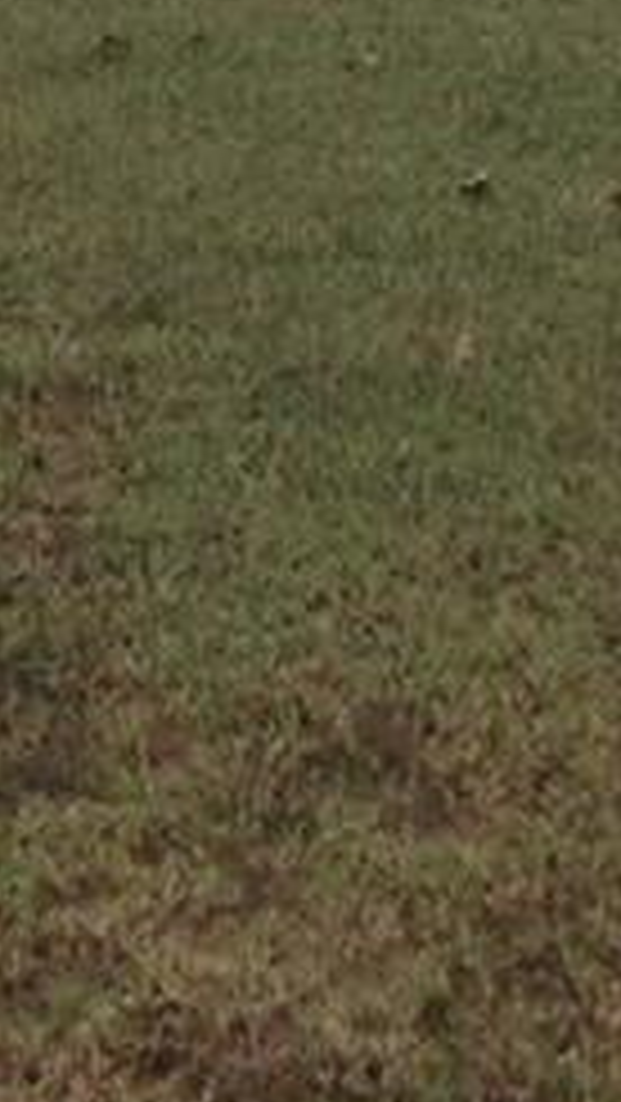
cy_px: -441
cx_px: 198
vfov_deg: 12.9
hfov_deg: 7.6
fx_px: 4650
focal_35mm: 159
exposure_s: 1/2160
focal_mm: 4.28
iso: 50
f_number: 2.4
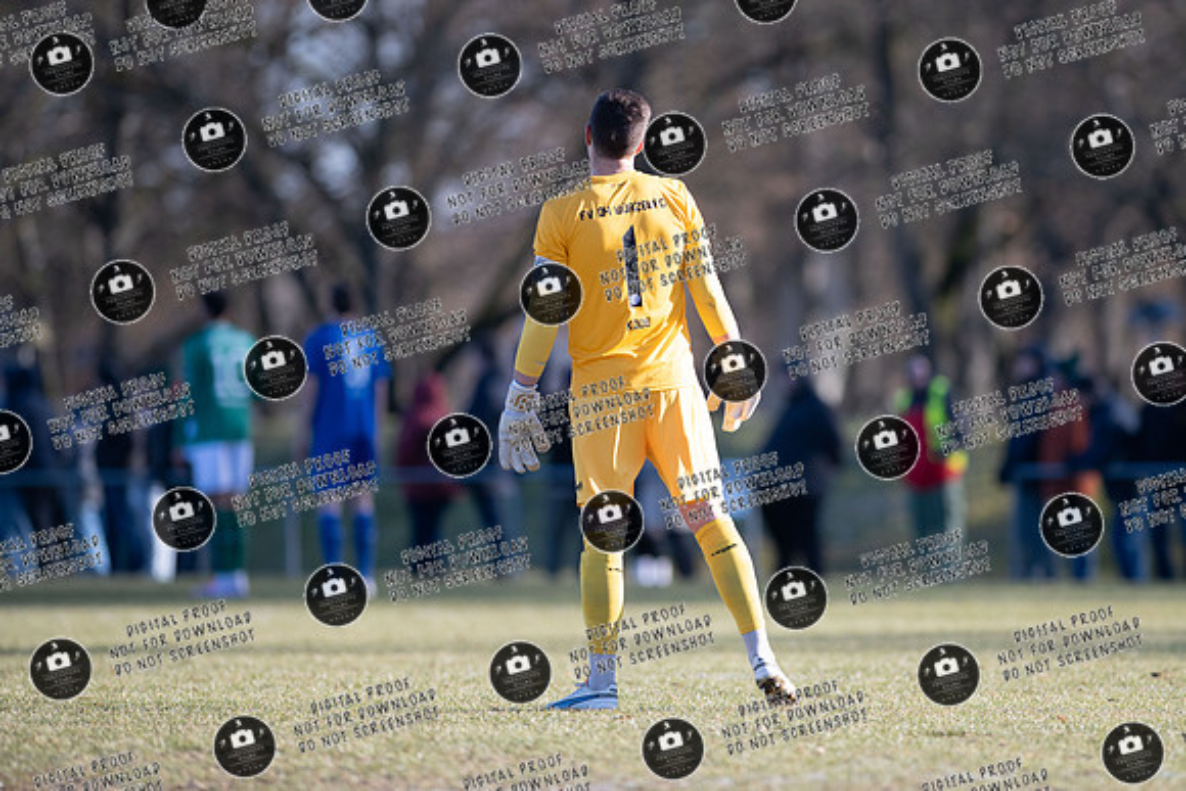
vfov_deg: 3.7
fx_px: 12364
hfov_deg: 5.5
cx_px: 741
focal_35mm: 375
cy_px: 348
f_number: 3.2
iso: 280
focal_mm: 300
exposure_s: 1/1600
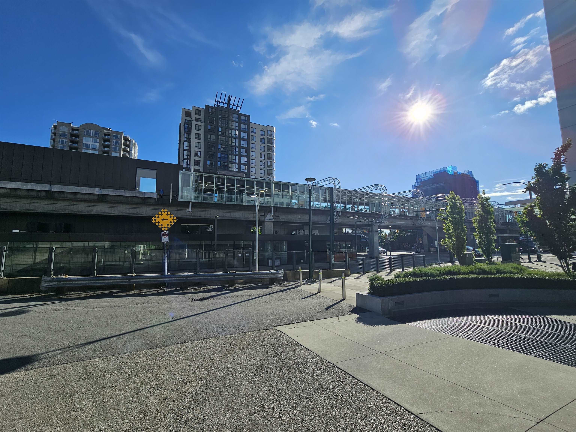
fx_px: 216
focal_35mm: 13
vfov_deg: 89.9
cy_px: 216
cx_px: 288
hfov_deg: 106.2
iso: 50
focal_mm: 2.2
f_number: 2.2
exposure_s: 1/3455
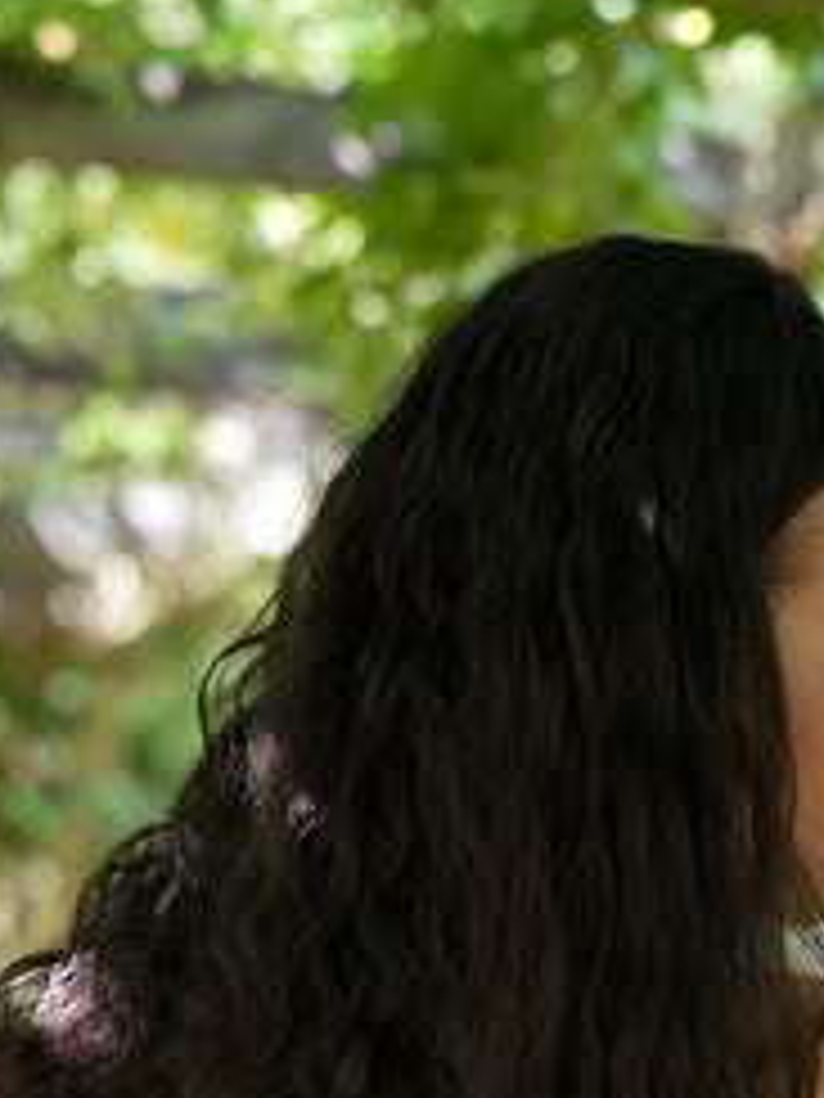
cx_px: 797
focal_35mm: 116
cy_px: 824
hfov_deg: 12.6
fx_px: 3682
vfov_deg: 16.9
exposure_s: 1/60
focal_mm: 49
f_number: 2.5
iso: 100
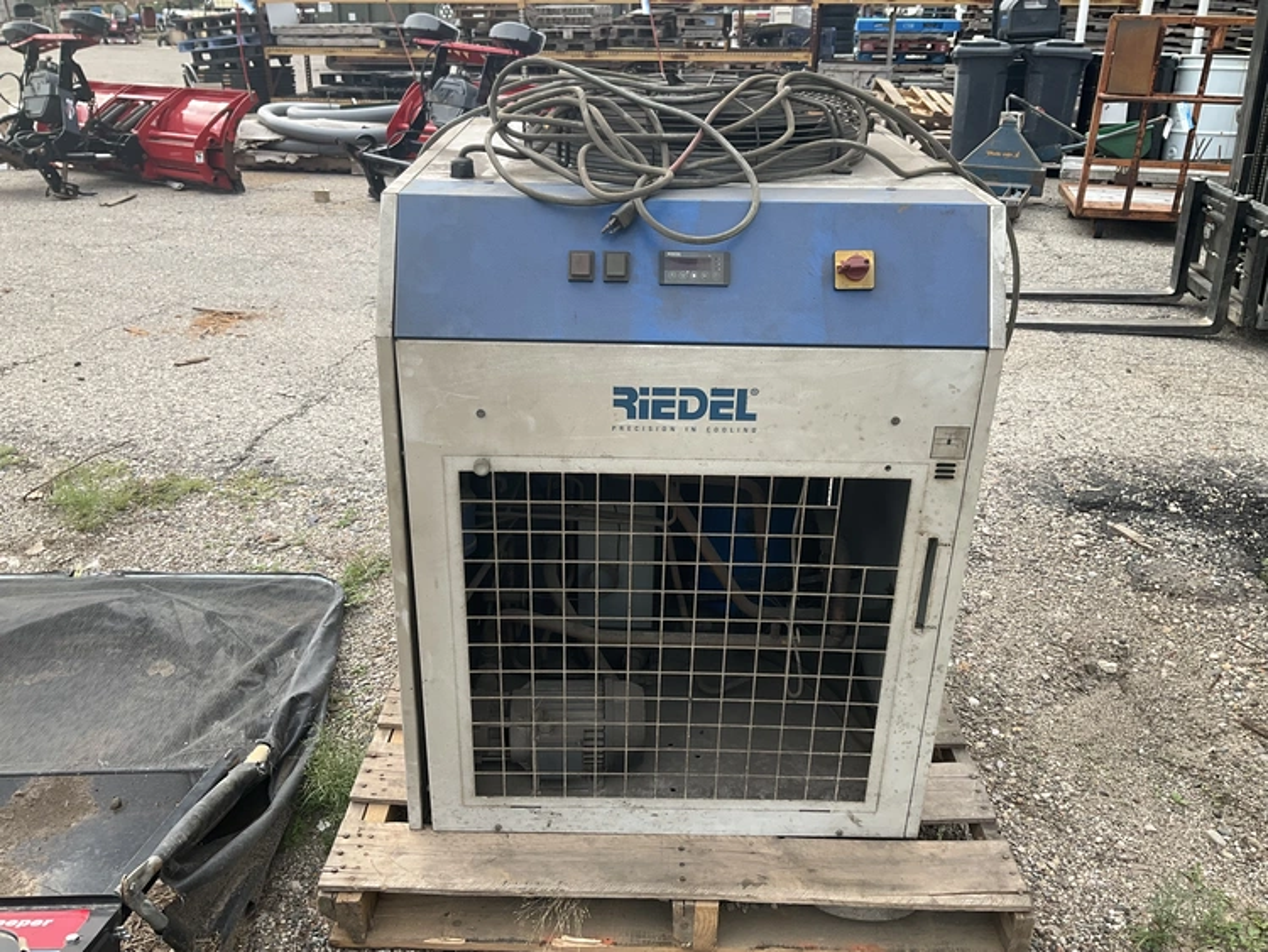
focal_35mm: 29
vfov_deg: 48.3
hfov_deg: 61.6
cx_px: 634
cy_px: 476
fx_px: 1063
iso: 25
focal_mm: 3
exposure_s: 1/353
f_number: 1.8
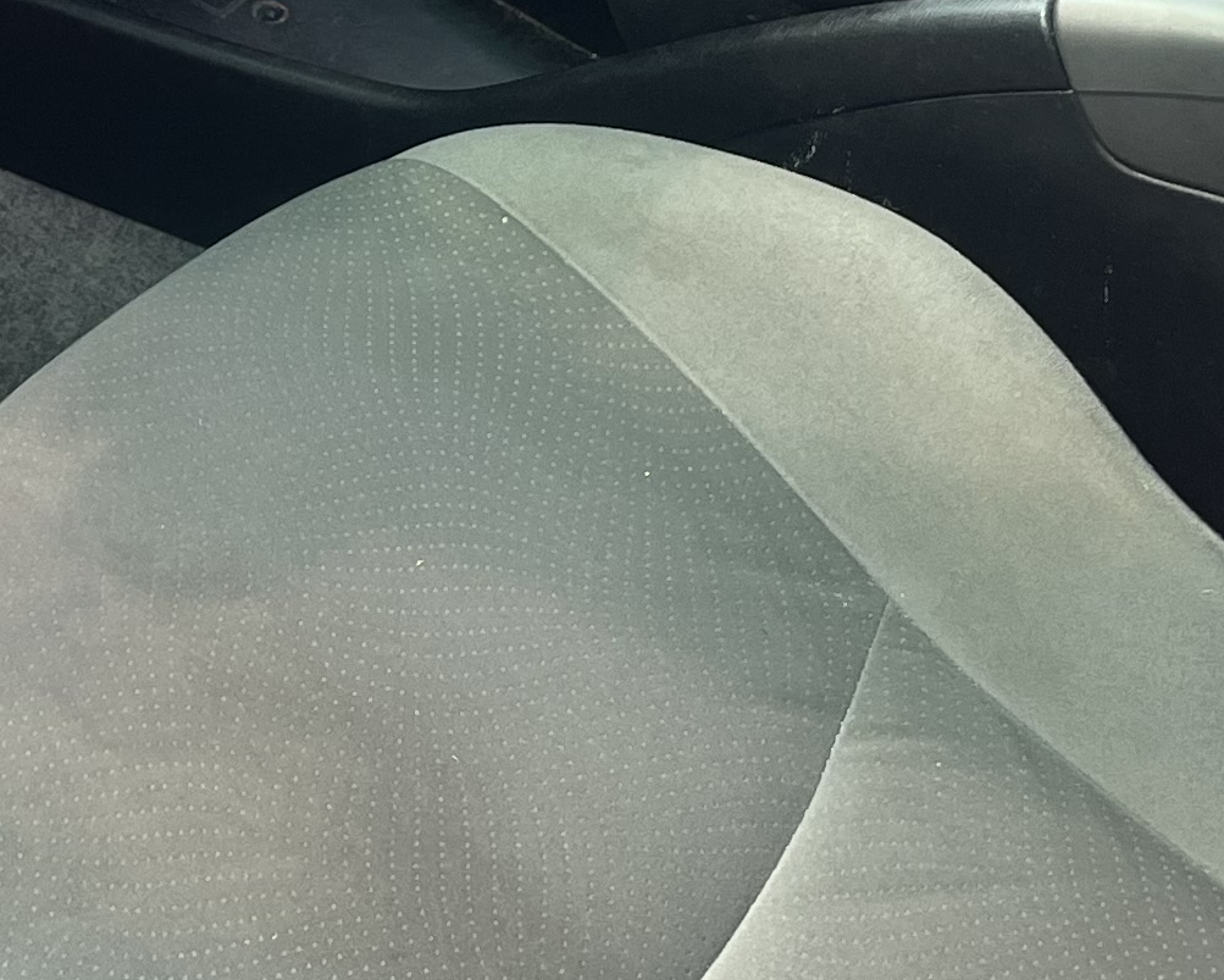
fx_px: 3696
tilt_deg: -34.7
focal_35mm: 102
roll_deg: +0.7
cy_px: -281
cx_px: -155
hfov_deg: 18.1
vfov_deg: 14.5
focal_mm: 5.1
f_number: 1.6
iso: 50
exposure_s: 1/121
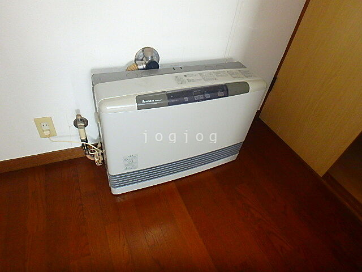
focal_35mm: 21
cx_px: 181
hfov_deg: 79.0
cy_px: 136
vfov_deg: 63.4
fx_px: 220
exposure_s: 1/30
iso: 400
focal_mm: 3.7
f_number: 3.5
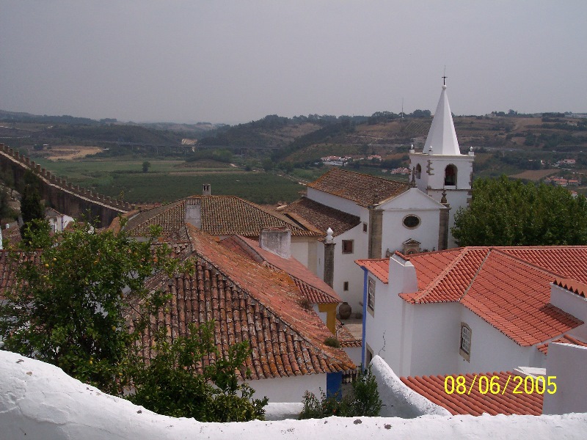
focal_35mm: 38
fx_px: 644
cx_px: 294
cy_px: 220
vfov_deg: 37.7
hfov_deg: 49.0
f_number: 4.8
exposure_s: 1/1000
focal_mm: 8
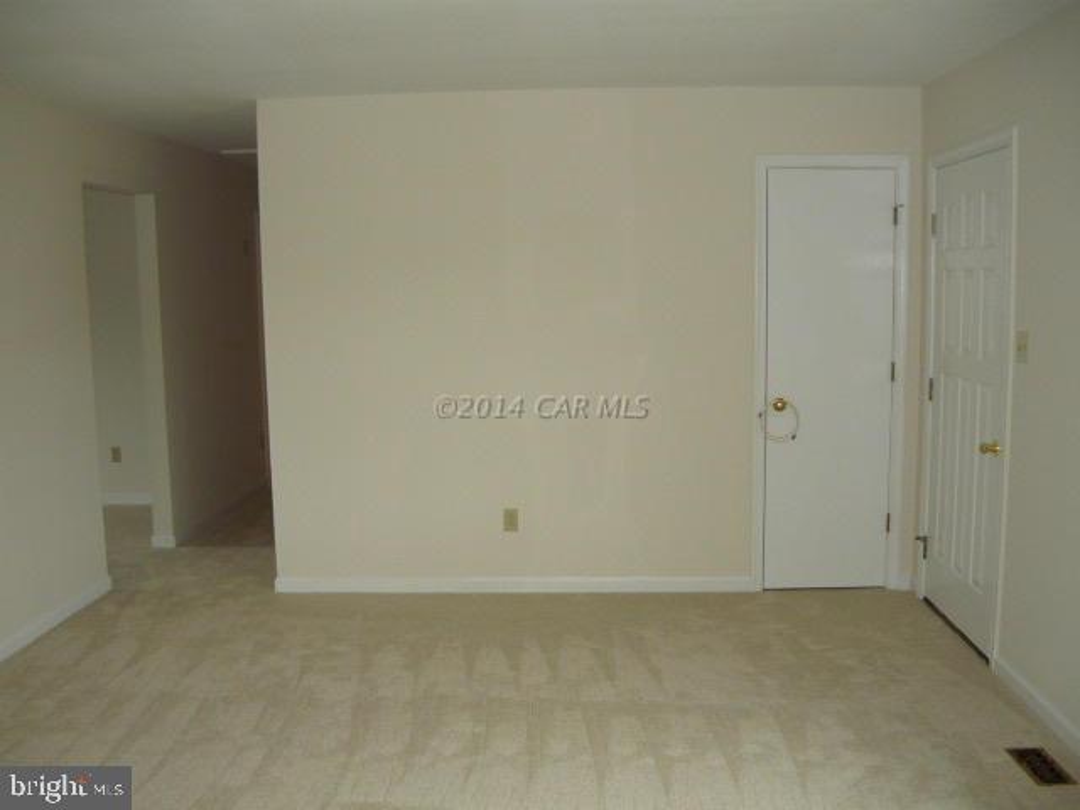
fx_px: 1030
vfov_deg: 42.9
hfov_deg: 55.4
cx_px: 540
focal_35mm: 33
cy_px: 405
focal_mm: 5.5
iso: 200
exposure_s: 1/30
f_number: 2.8
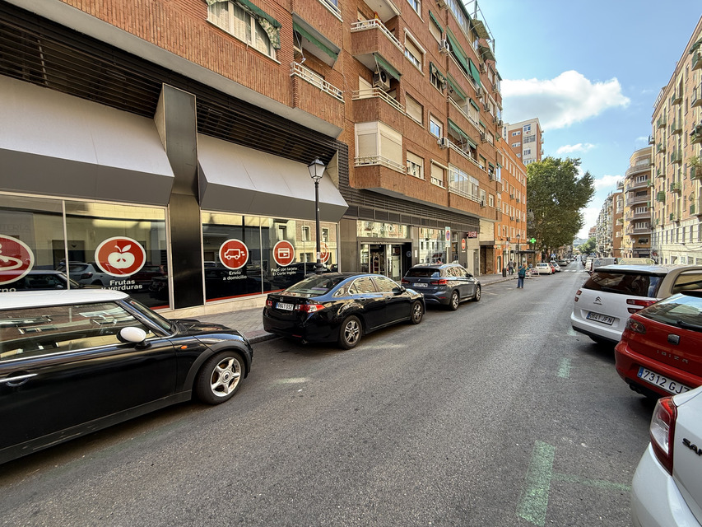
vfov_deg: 85.7
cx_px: 351
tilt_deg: -1.8
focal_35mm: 14
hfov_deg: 102.1
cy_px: 264
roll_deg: +1.7
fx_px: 284
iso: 50
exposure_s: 1/192
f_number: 2.2
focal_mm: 2.22
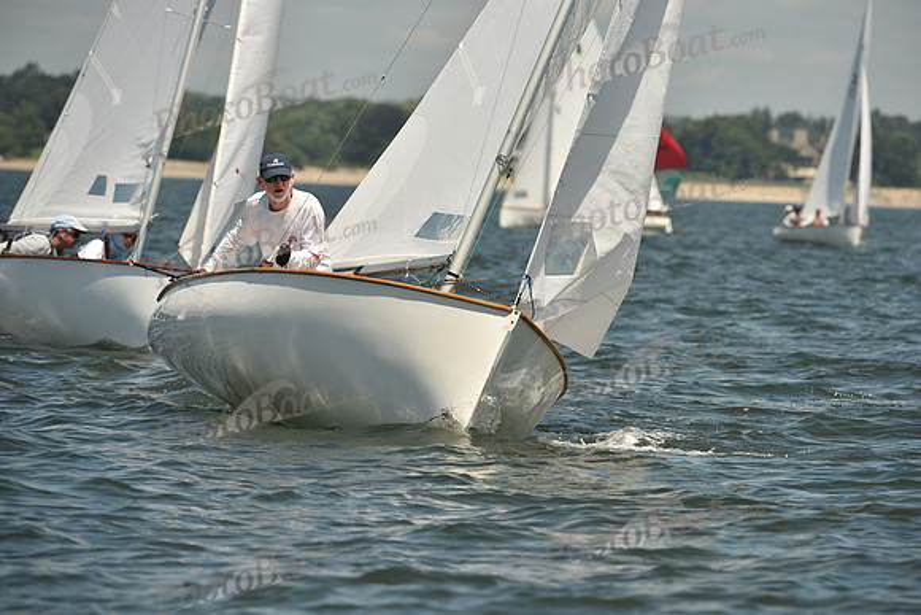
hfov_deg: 6.9
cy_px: 308
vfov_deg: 4.6
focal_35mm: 300
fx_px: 7676
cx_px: 460
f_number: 7.1
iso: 250
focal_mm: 300
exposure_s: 1/1250
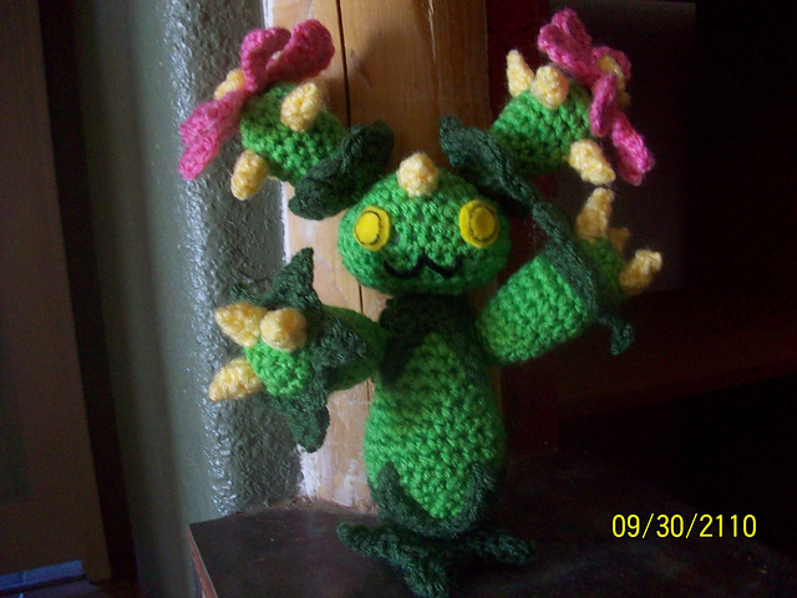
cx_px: 398
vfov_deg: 41.8
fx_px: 783
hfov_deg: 54.0
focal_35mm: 34
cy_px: 299
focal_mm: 5.7
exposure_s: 1/8
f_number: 2.8
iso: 200
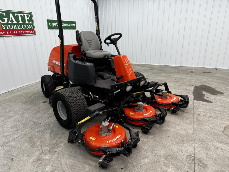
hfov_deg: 71.6
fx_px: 159
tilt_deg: -19.7
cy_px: 86
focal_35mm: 24
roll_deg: +0.5
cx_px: 114
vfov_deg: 56.8
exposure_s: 1/120
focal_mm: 6.76
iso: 80
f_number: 1.78
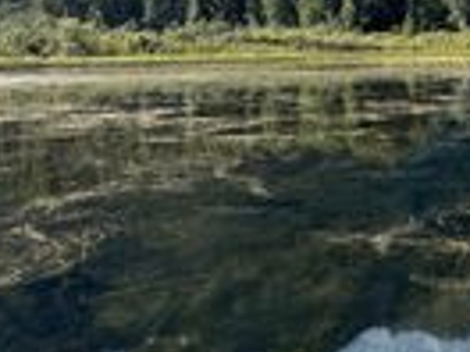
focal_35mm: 53
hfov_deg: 35.6
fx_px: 720
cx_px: 331
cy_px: -119
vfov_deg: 23.8
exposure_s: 1/1531
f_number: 2.2
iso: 40
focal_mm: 2.22
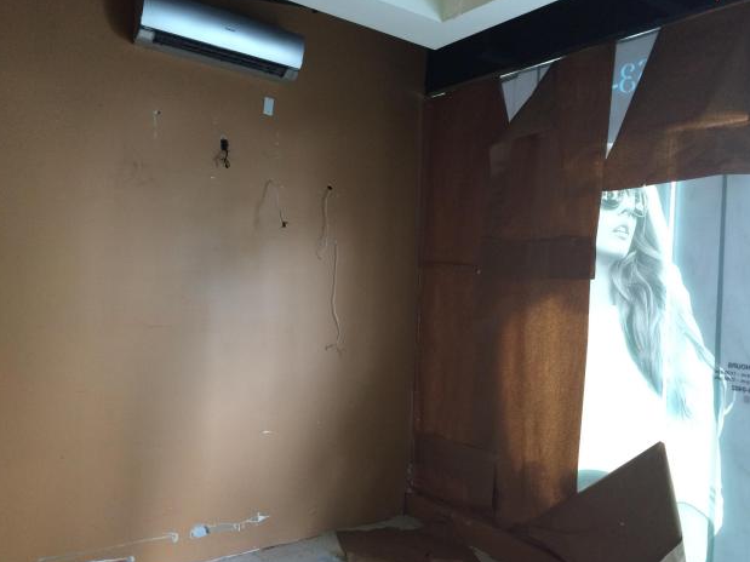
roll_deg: -2.8
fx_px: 650
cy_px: 285
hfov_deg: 60.0
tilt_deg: -0.8
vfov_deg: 46.8
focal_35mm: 30
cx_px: 376
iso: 160
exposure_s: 1/30
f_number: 2.2
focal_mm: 4.15
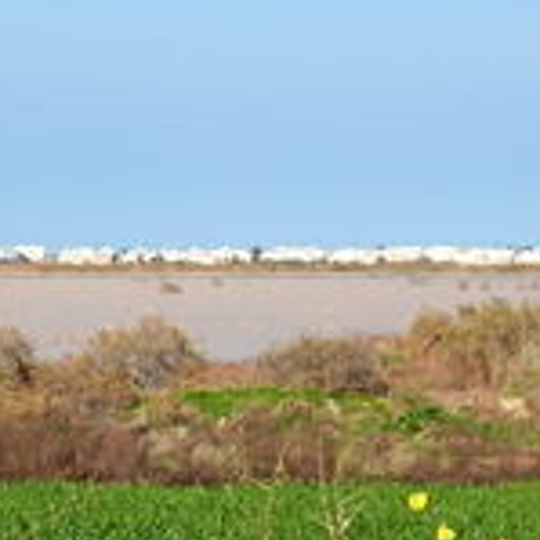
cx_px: 100
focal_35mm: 191
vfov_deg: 9.2
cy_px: 326
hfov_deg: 9.1
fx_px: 3371
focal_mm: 70
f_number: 6.3
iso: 200
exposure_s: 1/1250
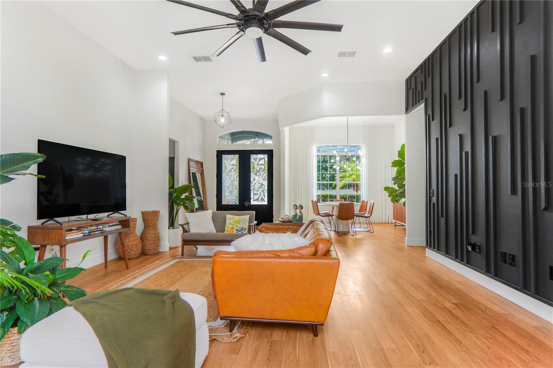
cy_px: 184
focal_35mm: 18
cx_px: 276
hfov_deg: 90.0
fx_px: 276
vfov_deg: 67.3
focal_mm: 12
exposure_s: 1/60
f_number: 2.8
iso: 100
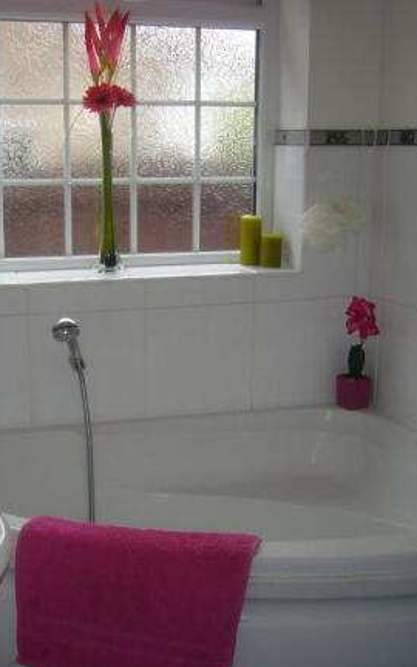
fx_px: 909
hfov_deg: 25.7
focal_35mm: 50
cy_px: 334
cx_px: 149
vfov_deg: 40.3
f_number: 2.8
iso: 100
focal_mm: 5.8
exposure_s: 1/60
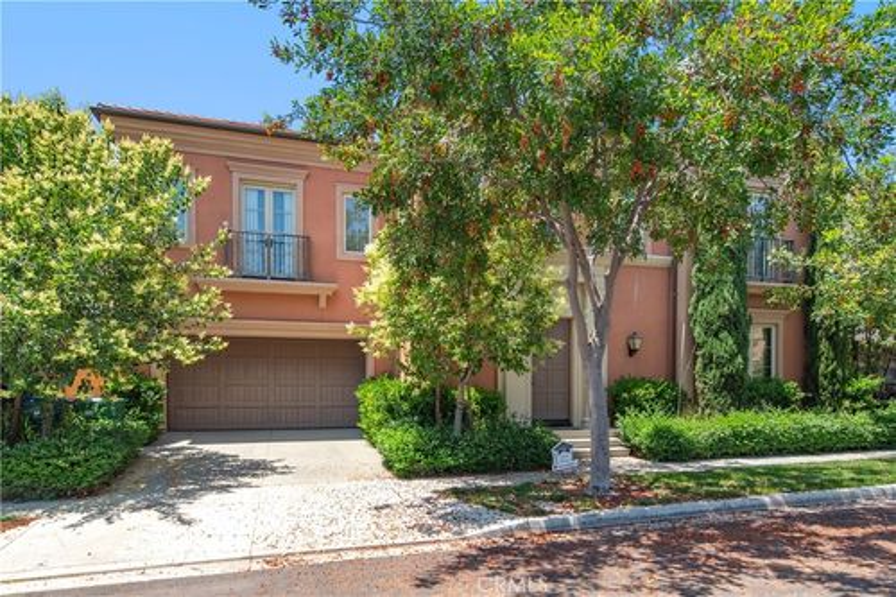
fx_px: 423
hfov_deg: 93.3
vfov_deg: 70.4
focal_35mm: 17
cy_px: 298
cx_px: 448
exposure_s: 1/320
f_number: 6.3
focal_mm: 17
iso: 100
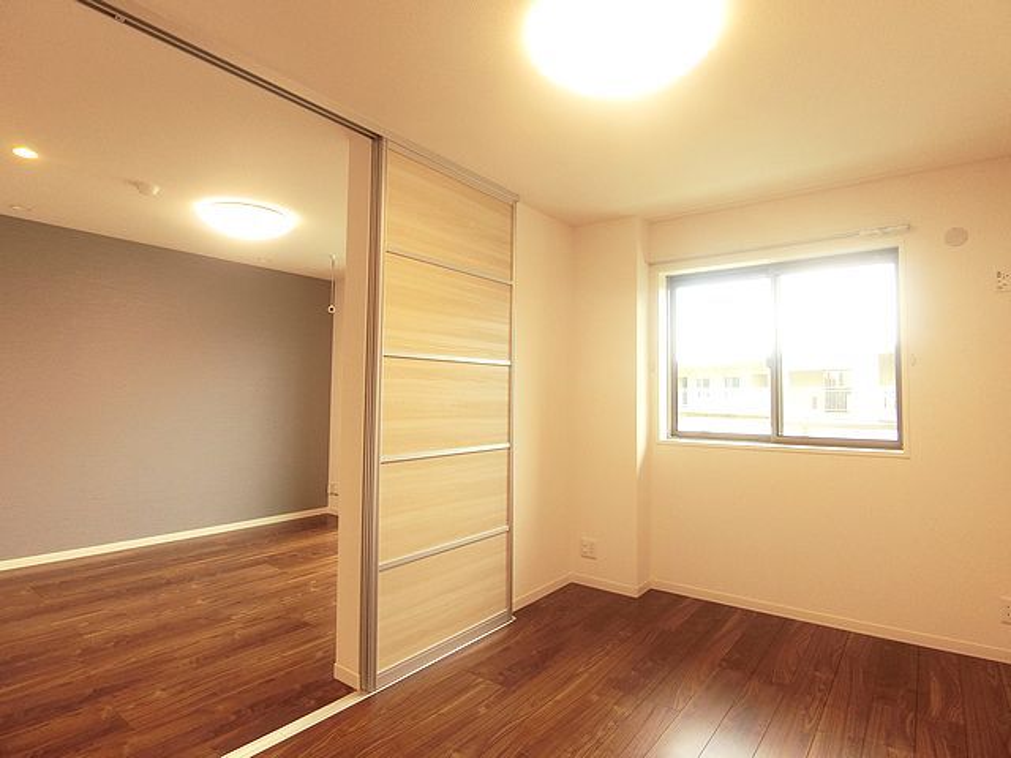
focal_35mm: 19
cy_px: 379
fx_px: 555
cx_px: 506
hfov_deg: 84.7
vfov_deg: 68.7
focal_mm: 4.06
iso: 320
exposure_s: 1/125
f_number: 2.7
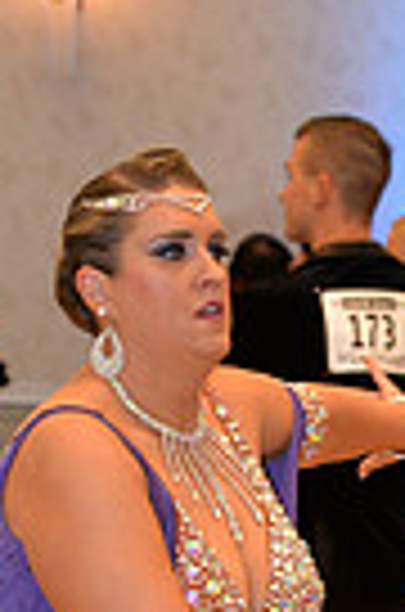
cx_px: 439
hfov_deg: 4.6
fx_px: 5054
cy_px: 954
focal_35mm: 298
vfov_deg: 6.8
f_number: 5.6
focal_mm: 70
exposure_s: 1/250
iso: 3200
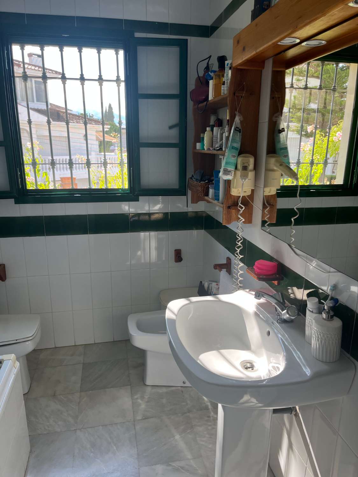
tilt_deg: -14.3
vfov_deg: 67.3
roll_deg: -0.1
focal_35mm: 26
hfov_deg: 53.1
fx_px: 359
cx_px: 179
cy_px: 238
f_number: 1.6
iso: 40
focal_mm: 5.1
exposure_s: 1/188
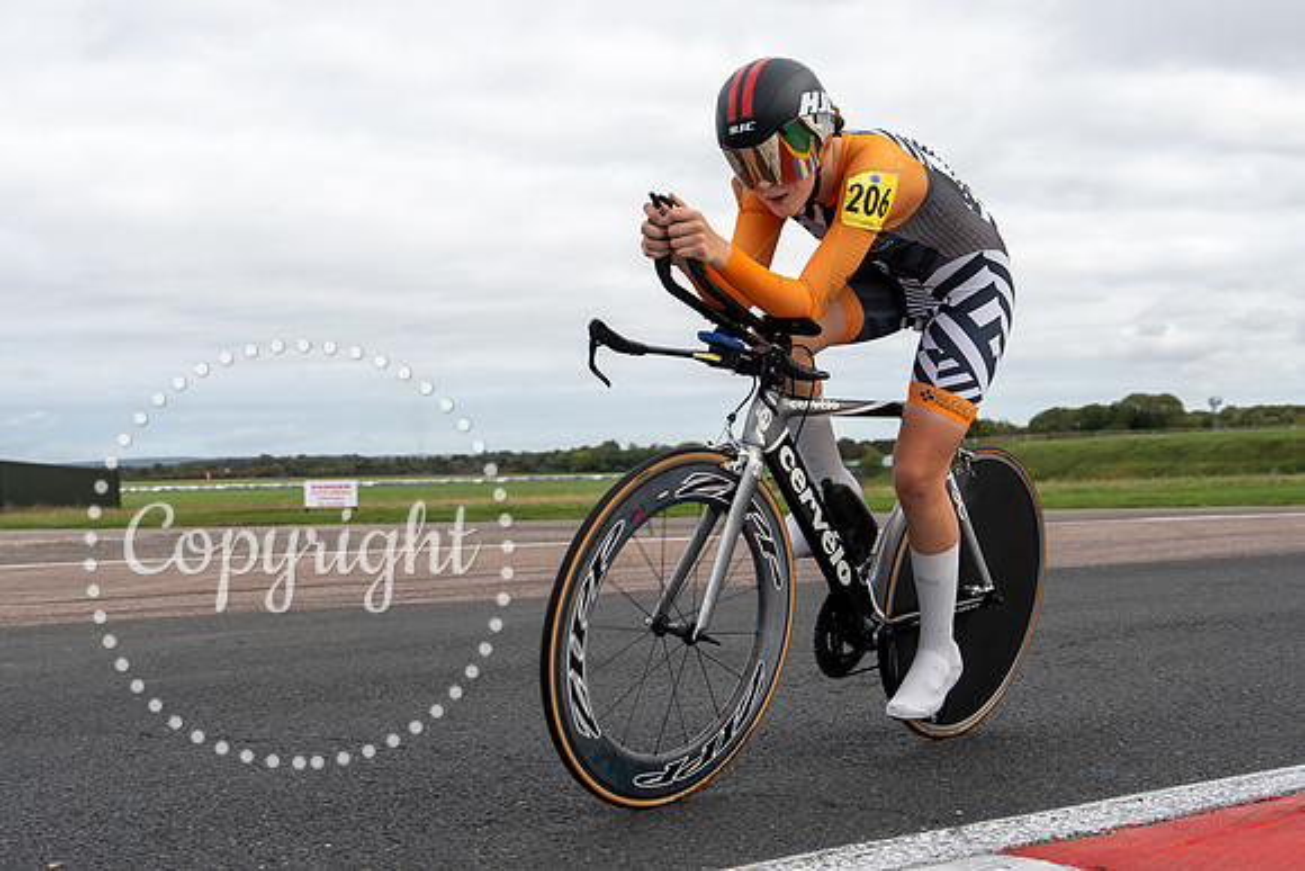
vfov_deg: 27.3
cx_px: 696
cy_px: 471
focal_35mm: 49
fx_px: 1789
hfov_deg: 40.1
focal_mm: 28
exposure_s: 1/1000
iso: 100
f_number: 3.5
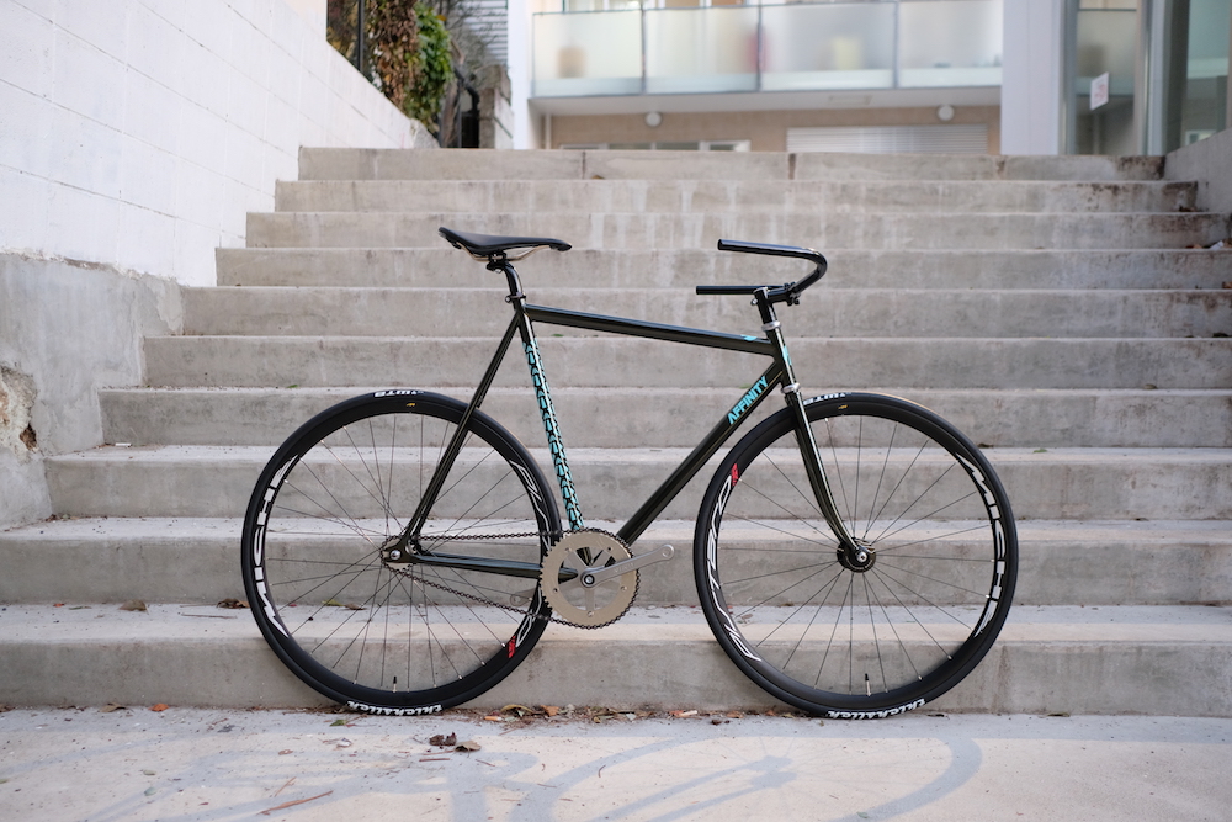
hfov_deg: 54.4
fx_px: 1198
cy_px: 411
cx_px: 616
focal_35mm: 35
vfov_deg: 37.9
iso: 640
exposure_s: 1/125
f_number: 2
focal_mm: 23
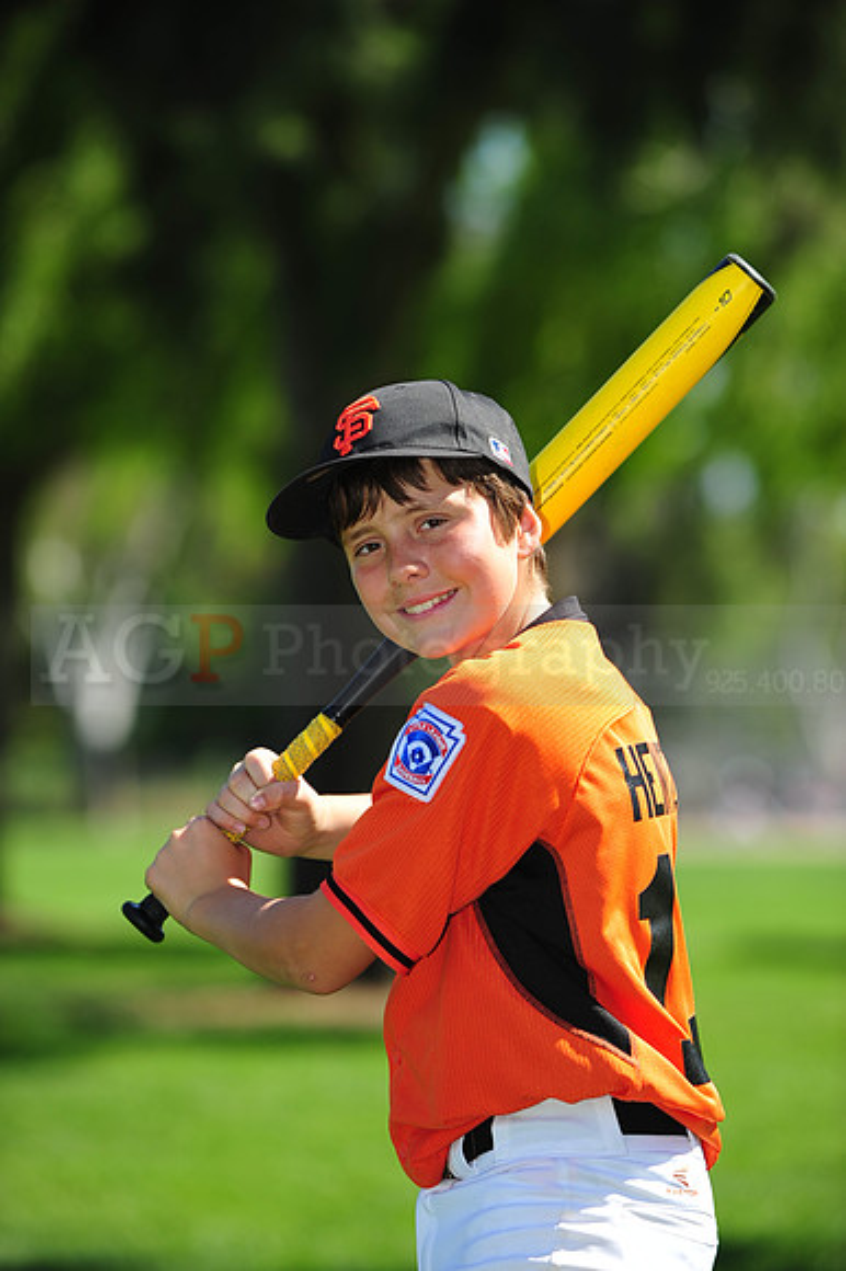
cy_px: 636
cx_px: 423
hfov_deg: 7.8
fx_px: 6176
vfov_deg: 11.8
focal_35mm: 175
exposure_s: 1/1000
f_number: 4.5
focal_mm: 175
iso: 200
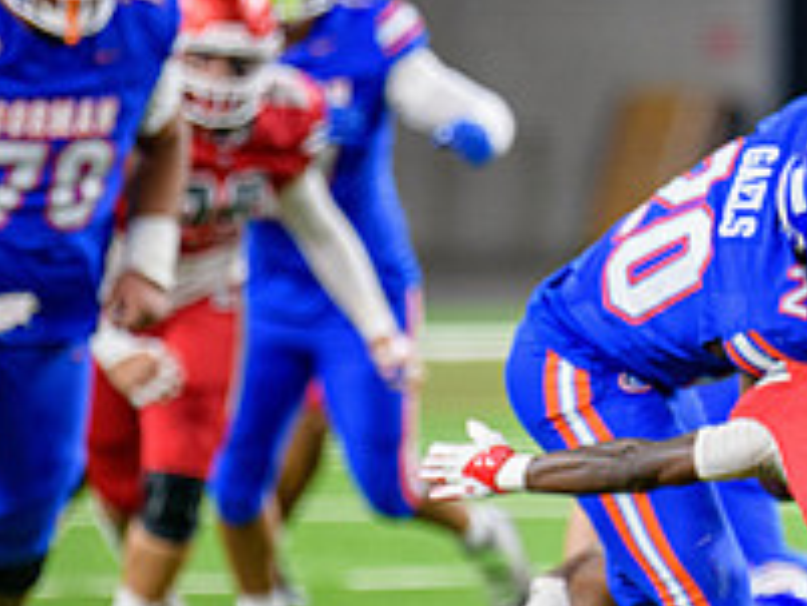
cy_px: 407
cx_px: 763
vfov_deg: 2.0
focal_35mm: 750
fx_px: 17495
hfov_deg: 2.6
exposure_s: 1/400
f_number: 2.8
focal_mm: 270
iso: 1000
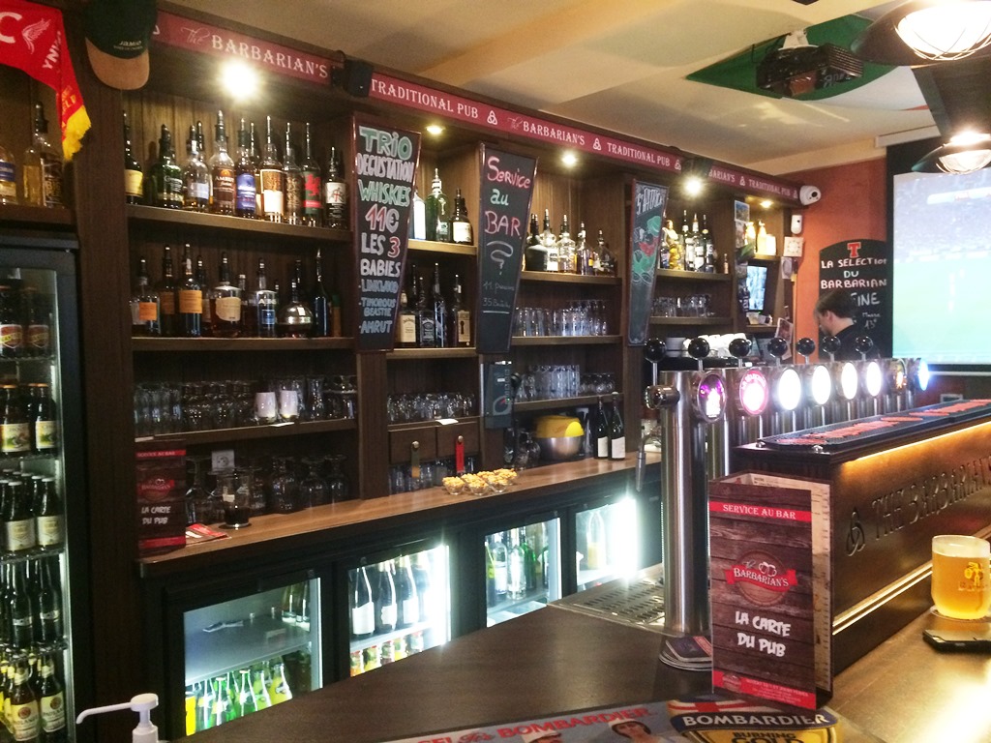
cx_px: 496
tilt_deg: -2.9
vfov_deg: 48.2
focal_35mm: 29
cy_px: 372
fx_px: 830
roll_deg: +0.9
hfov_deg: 61.7
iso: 250
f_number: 2.2
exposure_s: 1/17
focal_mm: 4.15
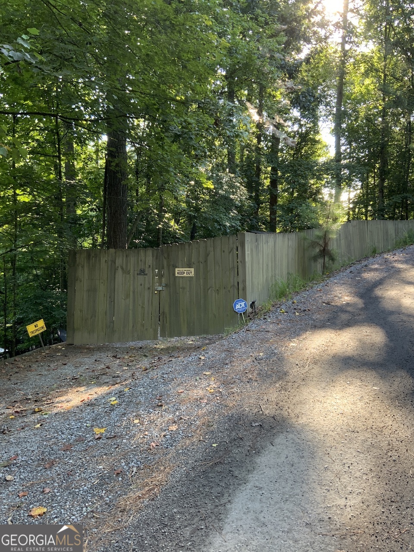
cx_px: 207
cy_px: 276
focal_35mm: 29
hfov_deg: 48.2
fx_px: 462
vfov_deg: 61.7
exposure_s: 1/90
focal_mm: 3
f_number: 1.8
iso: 64
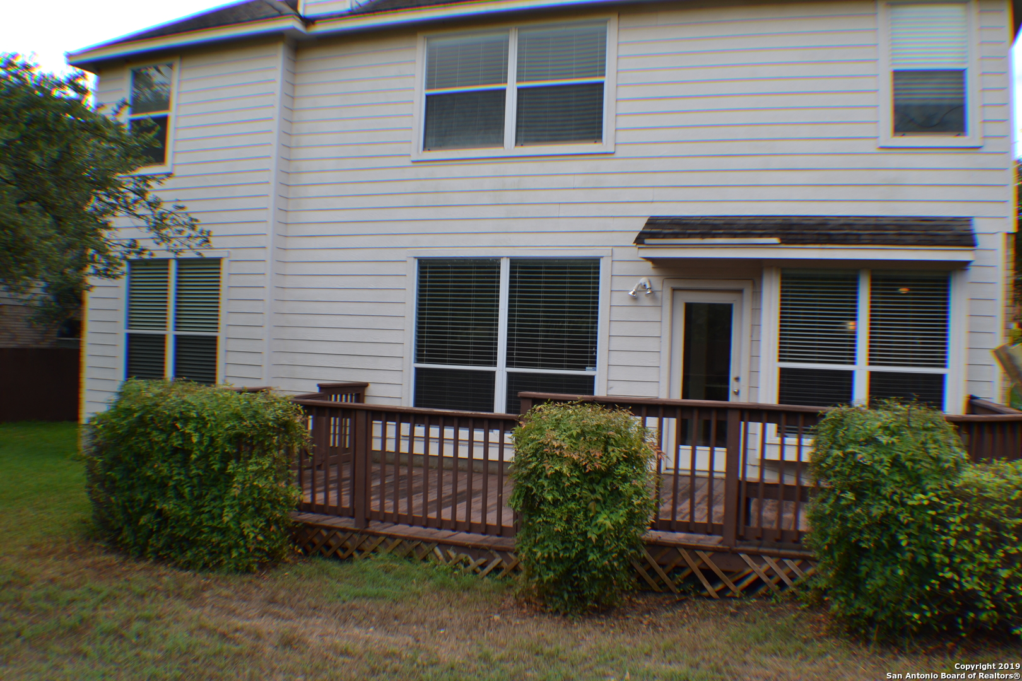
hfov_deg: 53.1
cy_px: 340
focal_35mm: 36
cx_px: 511
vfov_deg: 36.9
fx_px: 1022
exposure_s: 1/160
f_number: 6.3
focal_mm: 24
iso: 100
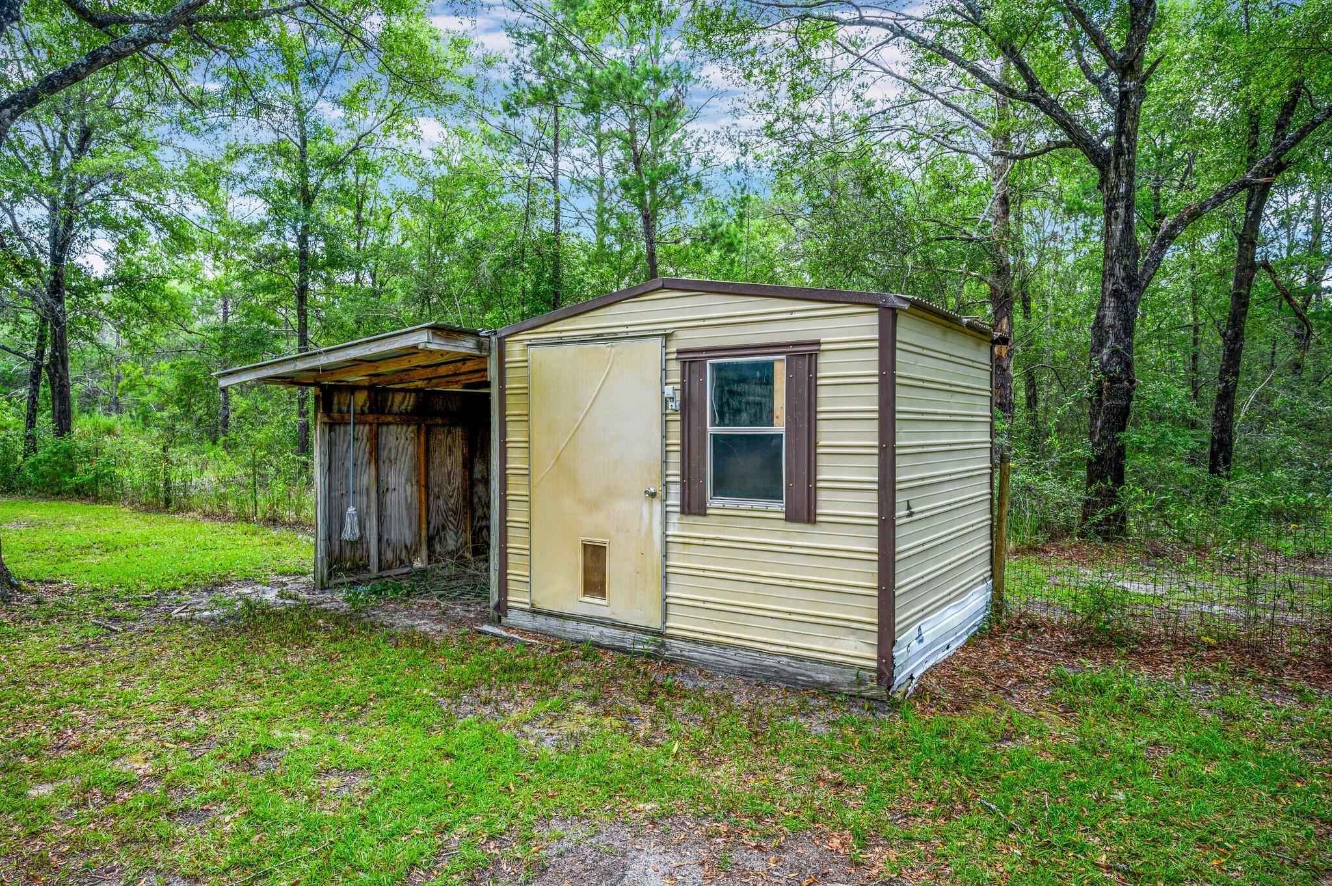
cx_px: 666
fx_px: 795
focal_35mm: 22
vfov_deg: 58.3
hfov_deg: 79.9
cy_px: 443
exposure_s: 1/100
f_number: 9
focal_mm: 21.5
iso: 220
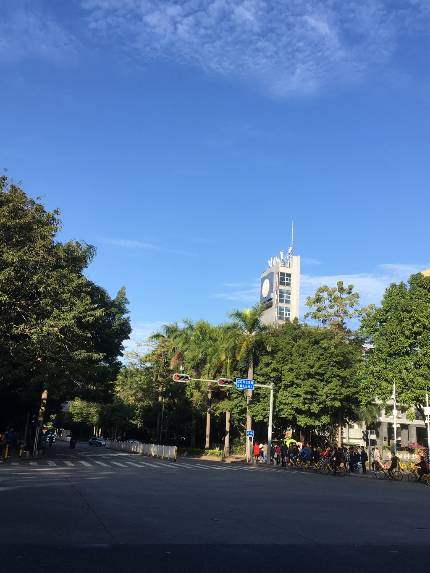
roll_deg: -2.5
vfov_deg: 53.9
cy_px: 304
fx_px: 563
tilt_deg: +14.5
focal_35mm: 34
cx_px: 242
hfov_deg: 41.7
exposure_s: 1/827
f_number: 2.2
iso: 25
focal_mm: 4.15
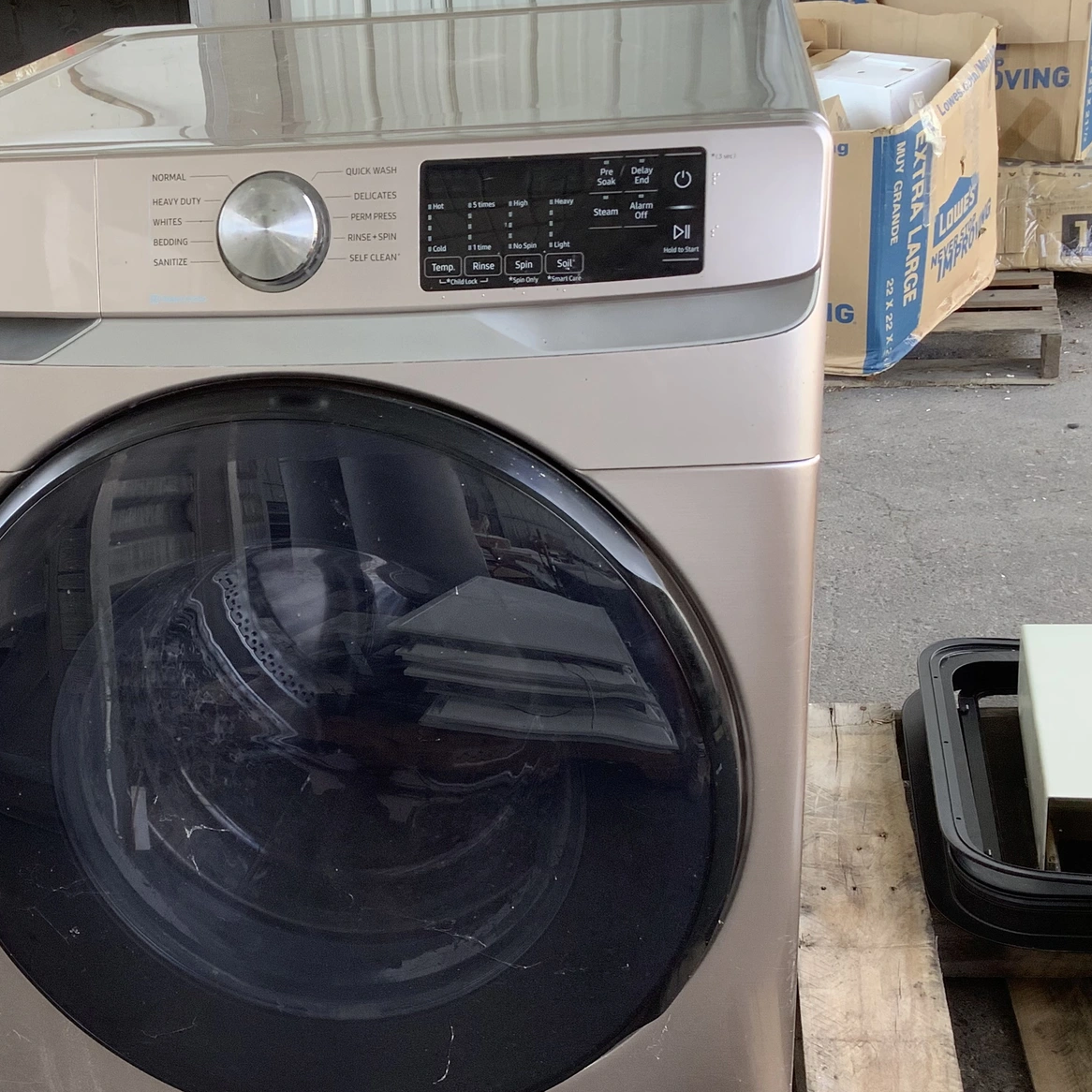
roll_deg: +4.0
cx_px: 352
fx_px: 1677
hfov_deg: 35.7
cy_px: 654
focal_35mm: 47
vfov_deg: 35.9
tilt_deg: -28.0
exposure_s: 1/120
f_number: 2.4
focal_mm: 3.3
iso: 40
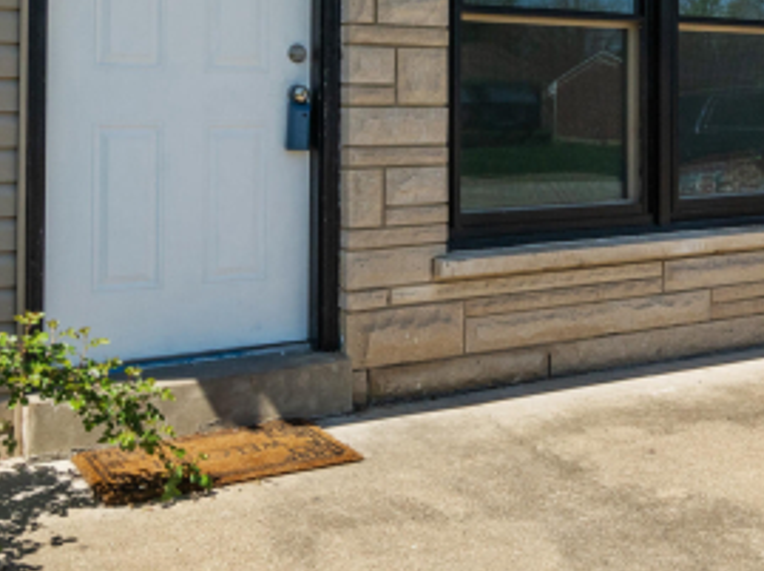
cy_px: 74
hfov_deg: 35.9
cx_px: 565
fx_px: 1154
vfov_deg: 27.0
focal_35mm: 52
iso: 400
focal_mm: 13
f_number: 9
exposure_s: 1/800
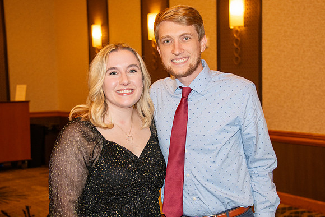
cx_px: 180
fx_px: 580
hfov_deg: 31.3
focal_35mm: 64
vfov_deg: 21.2
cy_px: 110
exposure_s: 1/60
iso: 2000
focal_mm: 58
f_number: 5.6
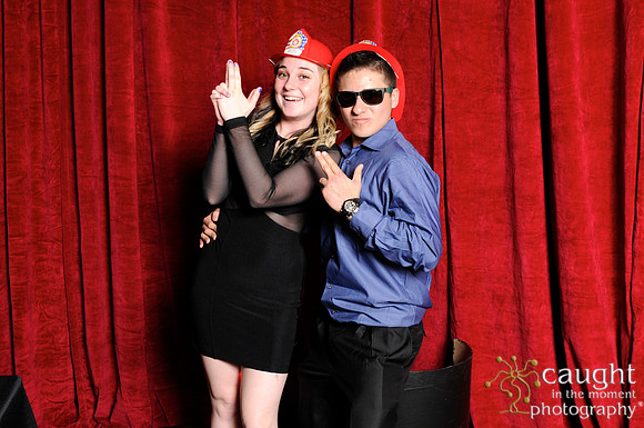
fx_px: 750
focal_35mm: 42
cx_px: 322
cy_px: 214
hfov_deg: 46.5
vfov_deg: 31.8
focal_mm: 28
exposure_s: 1/60
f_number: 8
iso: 400
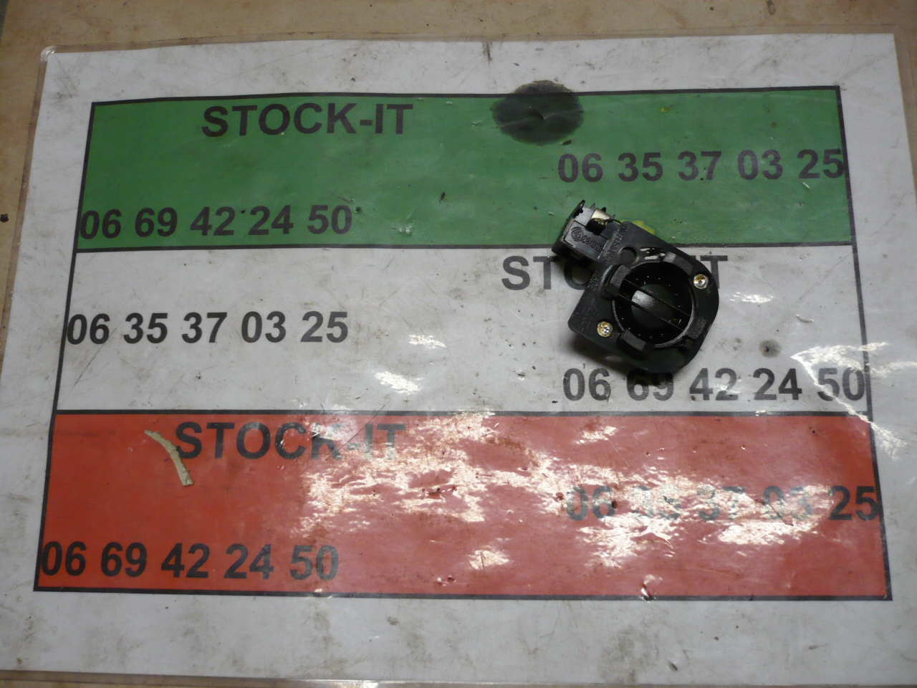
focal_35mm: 35
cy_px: 344
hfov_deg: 52.6
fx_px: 927
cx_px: 458
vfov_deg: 40.7
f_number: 2.8
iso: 200
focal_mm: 5.8
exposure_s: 1/25
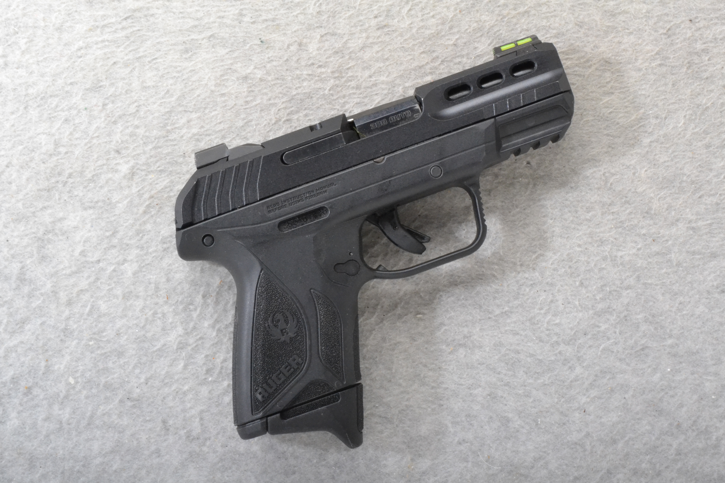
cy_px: 242
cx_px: 362
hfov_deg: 29.2
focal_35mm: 69
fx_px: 1389
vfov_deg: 19.7
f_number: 20
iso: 3200
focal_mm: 46
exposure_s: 1/160
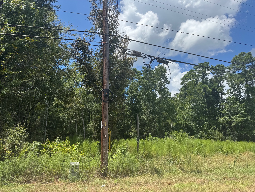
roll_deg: +1.7
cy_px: 96
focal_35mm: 24
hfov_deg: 71.6
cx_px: 128
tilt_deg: +14.8
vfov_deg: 56.8
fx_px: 177
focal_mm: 6.76
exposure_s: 1/3802
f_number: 1.78
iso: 80
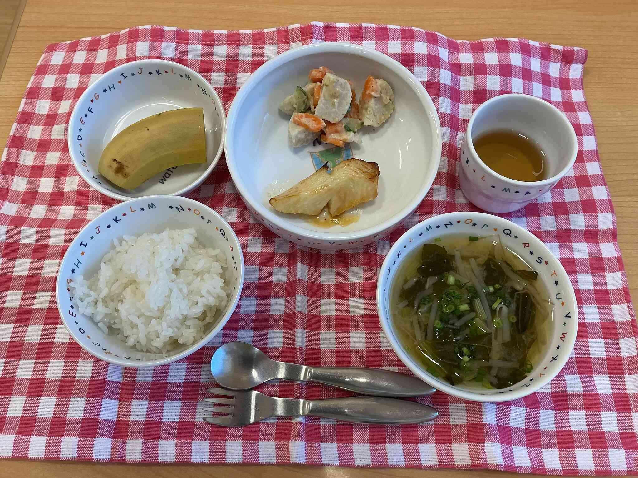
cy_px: 239
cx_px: 319
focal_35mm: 29
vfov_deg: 48.2
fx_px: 534
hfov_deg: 61.7
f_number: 1.8
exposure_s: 1/120
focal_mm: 3
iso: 40
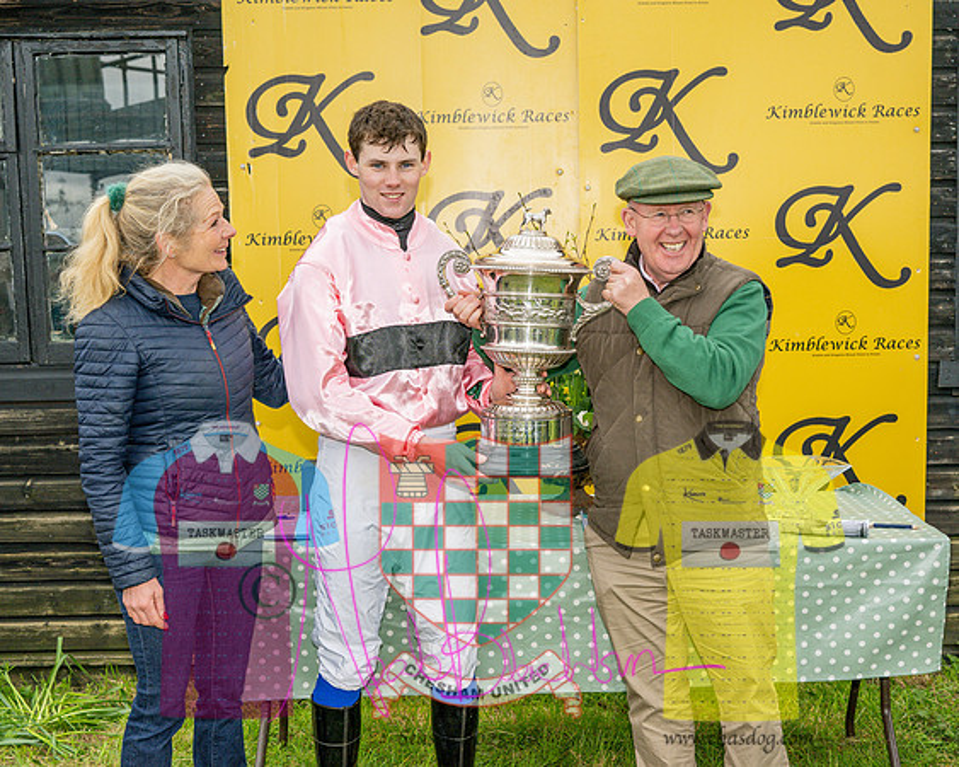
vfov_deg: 29.8
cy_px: 384
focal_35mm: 51
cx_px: 535
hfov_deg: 36.8
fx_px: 1438
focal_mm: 45
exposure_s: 1/800
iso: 200
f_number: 5
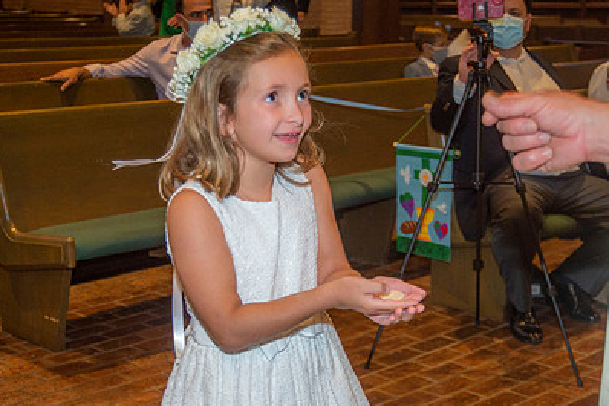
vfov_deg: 19.4
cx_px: 329
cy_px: 257
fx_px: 1184
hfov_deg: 28.8
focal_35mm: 70
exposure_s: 1/200
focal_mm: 48
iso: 1600
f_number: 5.6
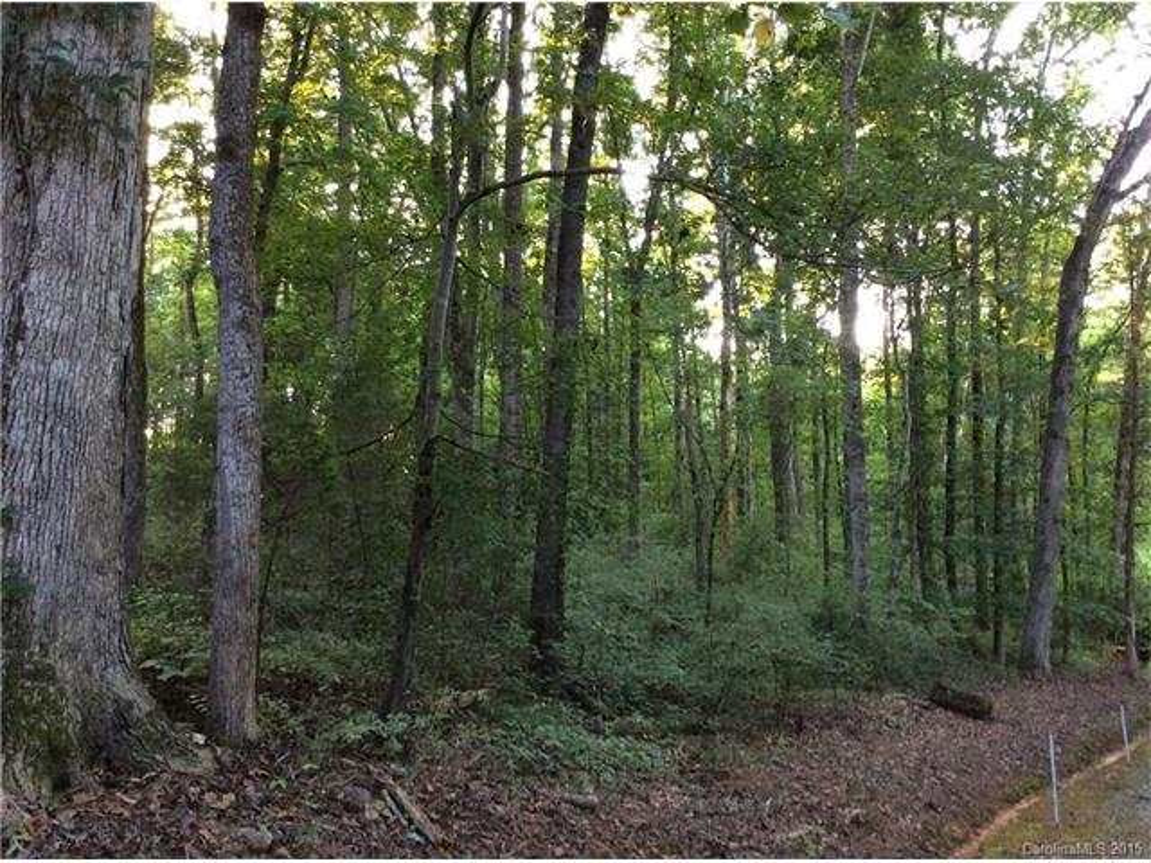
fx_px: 1064
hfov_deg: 56.8
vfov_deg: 44.2
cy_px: 432
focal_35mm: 32
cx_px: 576
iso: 100
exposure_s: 1/24
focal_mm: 3.3
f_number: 2.4
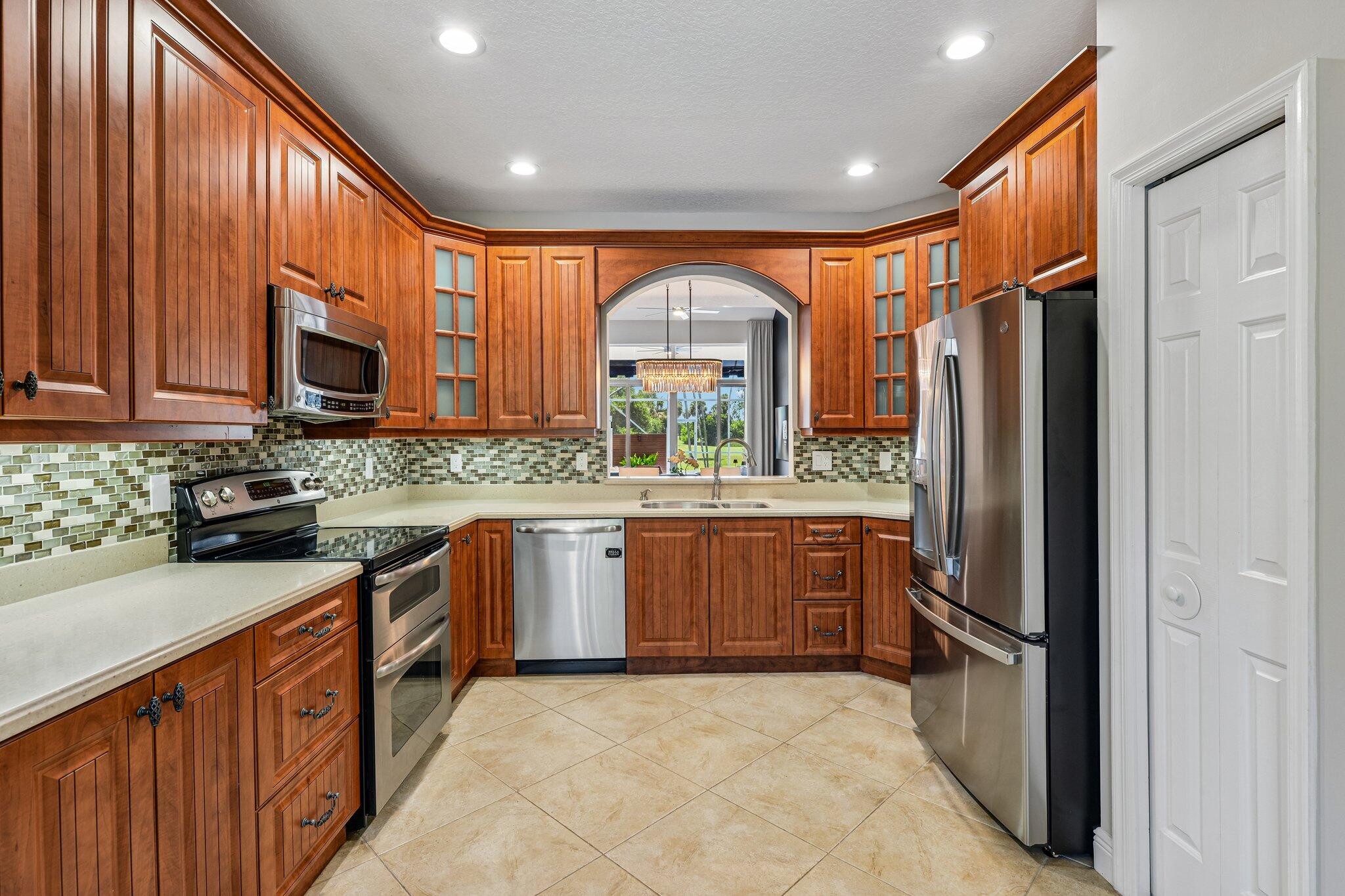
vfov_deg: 70.4
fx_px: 635
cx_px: 672
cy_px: 448
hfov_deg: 93.3
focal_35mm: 17
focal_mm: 17
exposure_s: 1/5
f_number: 9
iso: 200
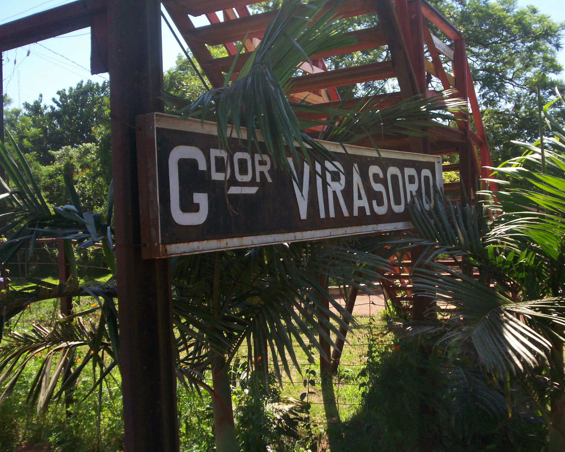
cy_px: 226
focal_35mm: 38
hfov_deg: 47.9
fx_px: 635
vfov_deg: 39.2
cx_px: 298
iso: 100
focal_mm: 5.9
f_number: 4.5
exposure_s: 1/321
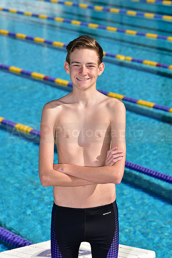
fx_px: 967
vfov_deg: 15.2
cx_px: 86
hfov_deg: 10.2
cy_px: 129
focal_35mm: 135
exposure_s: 1/250
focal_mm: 135
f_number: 8
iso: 64
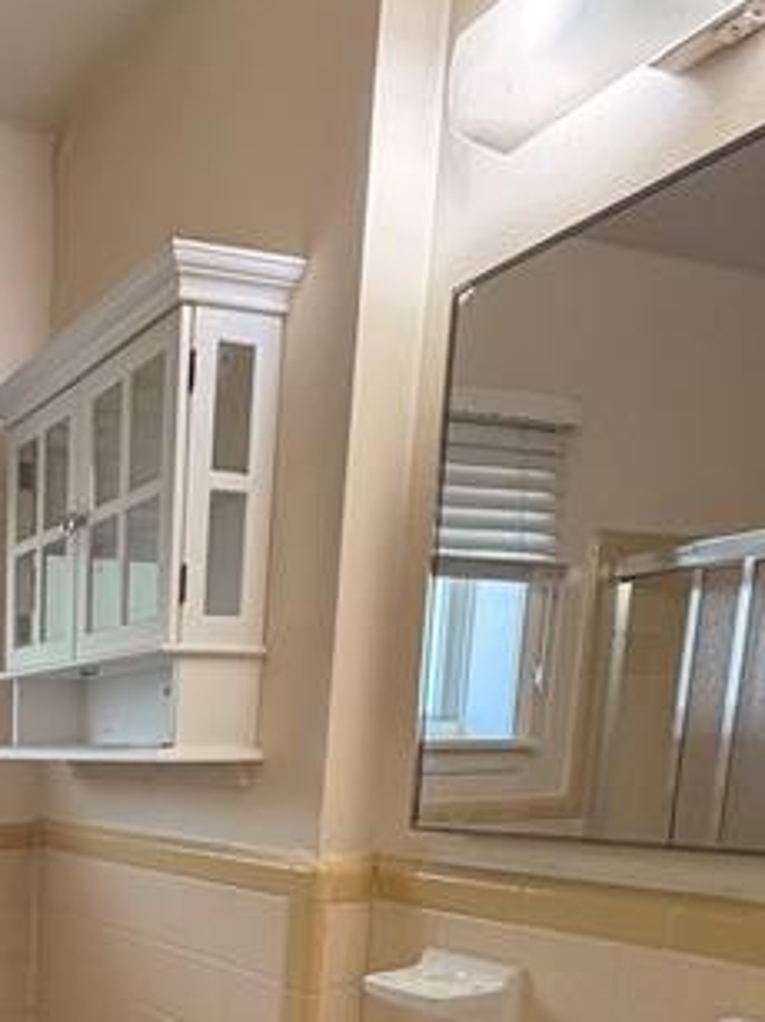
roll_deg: +0.0
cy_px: 972
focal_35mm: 35
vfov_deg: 46.0
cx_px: -83
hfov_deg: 34.8
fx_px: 1032
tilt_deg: -11.3
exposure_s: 1/120
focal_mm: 2.22
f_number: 2.2
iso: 320
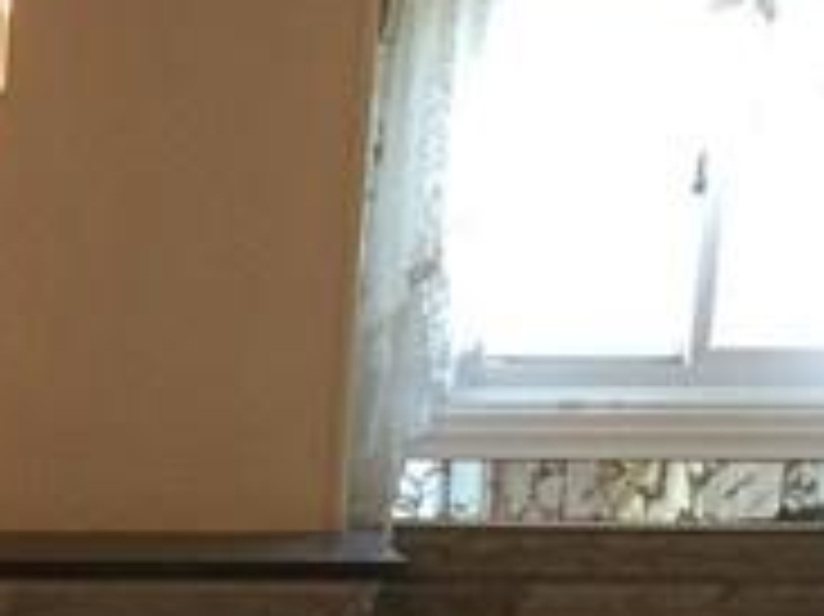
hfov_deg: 11.8
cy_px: 1394
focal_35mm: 162
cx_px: -342
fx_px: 3854
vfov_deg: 8.5
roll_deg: -0.2
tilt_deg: -19.8
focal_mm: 4.15
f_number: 2.2
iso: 64
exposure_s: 1/15
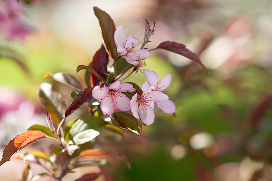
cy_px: 104
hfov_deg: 16.9
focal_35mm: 121
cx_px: 142
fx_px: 914
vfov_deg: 11.3
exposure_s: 1/640
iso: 100
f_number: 2.8
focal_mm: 105
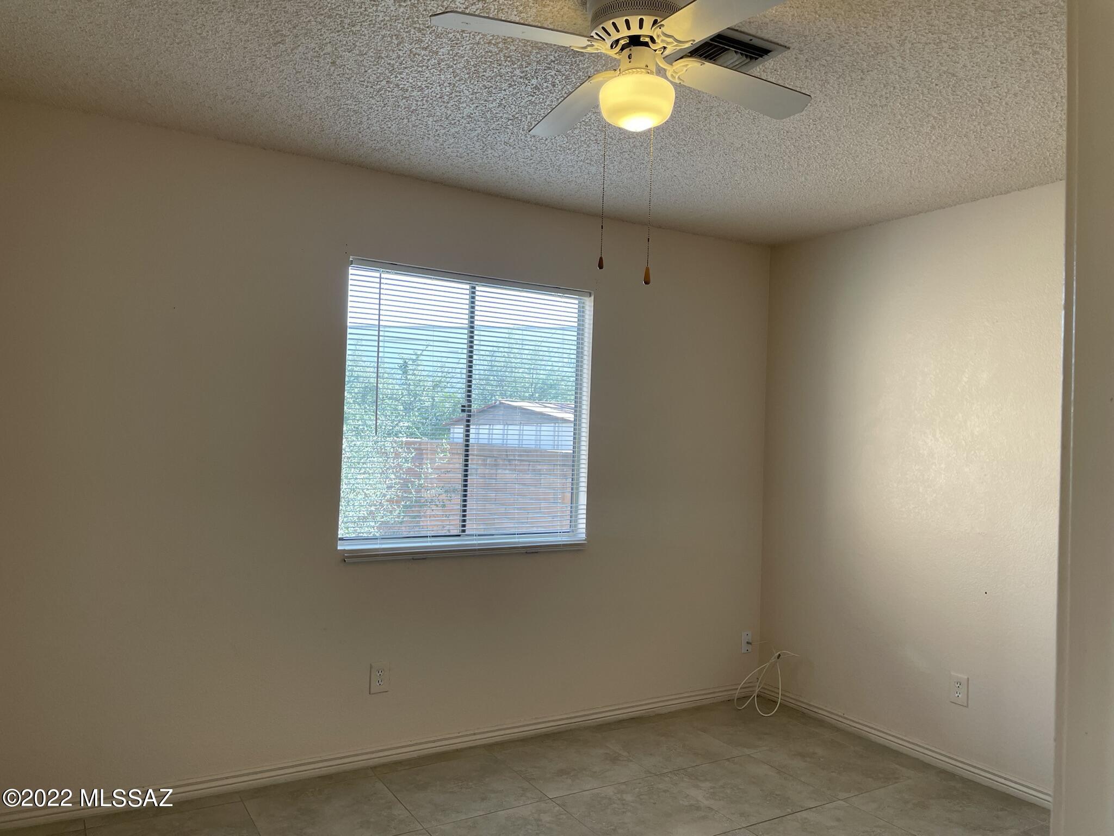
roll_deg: -1.5
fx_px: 837
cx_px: 557
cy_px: 418
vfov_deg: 53.1
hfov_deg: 67.3
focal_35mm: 26
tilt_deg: +1.1
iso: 32
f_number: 1.6
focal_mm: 4.2
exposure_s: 1/120
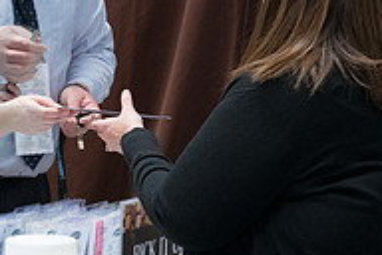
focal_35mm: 248
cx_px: -16
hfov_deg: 8.3
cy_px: 81
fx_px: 2631
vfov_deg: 5.5
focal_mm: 82
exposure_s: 1/250
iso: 4000
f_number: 5.6
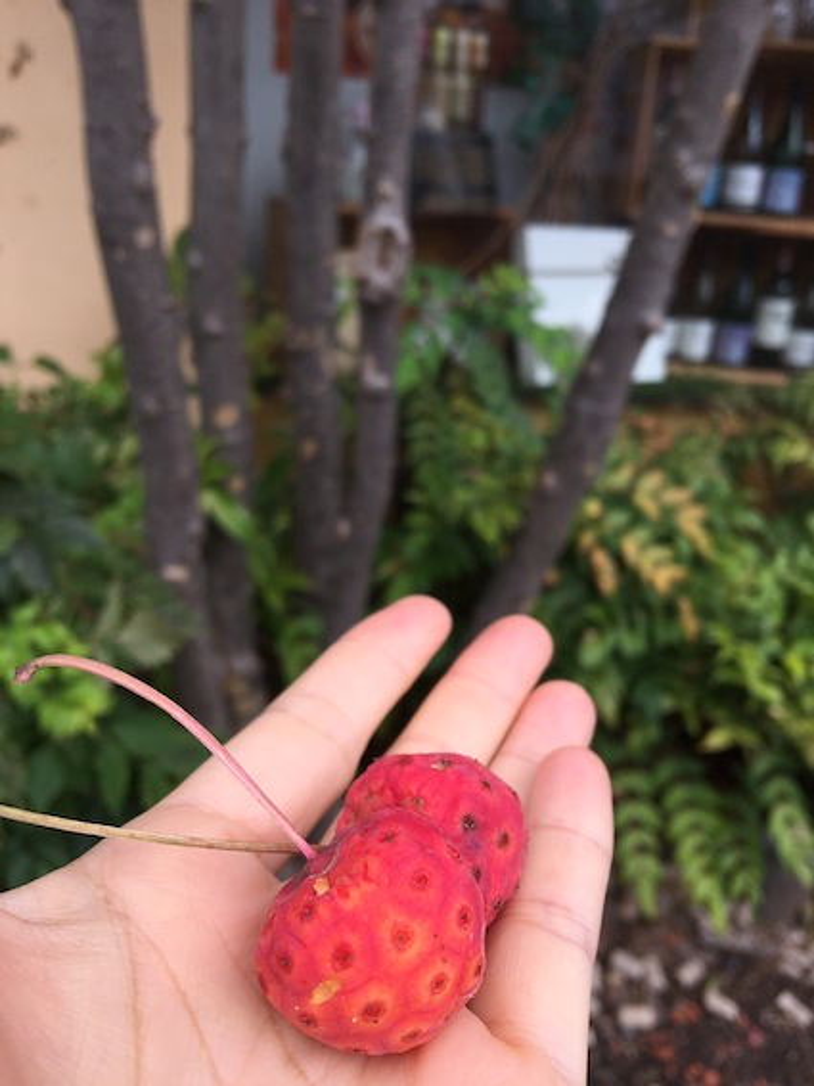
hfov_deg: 48.2
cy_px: 543
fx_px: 910
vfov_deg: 61.7
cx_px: 407
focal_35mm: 29
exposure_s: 1/1425
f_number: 2.2
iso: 25
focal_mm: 4.15
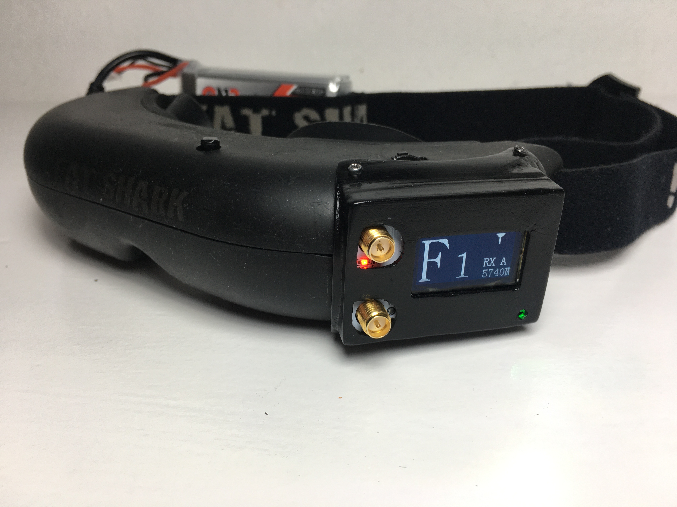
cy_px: 254
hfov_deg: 61.7
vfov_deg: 48.2
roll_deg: +1.4
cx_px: 338
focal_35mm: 29
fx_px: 567
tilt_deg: -27.1
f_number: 2.2
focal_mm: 4.15
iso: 40
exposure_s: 1/100
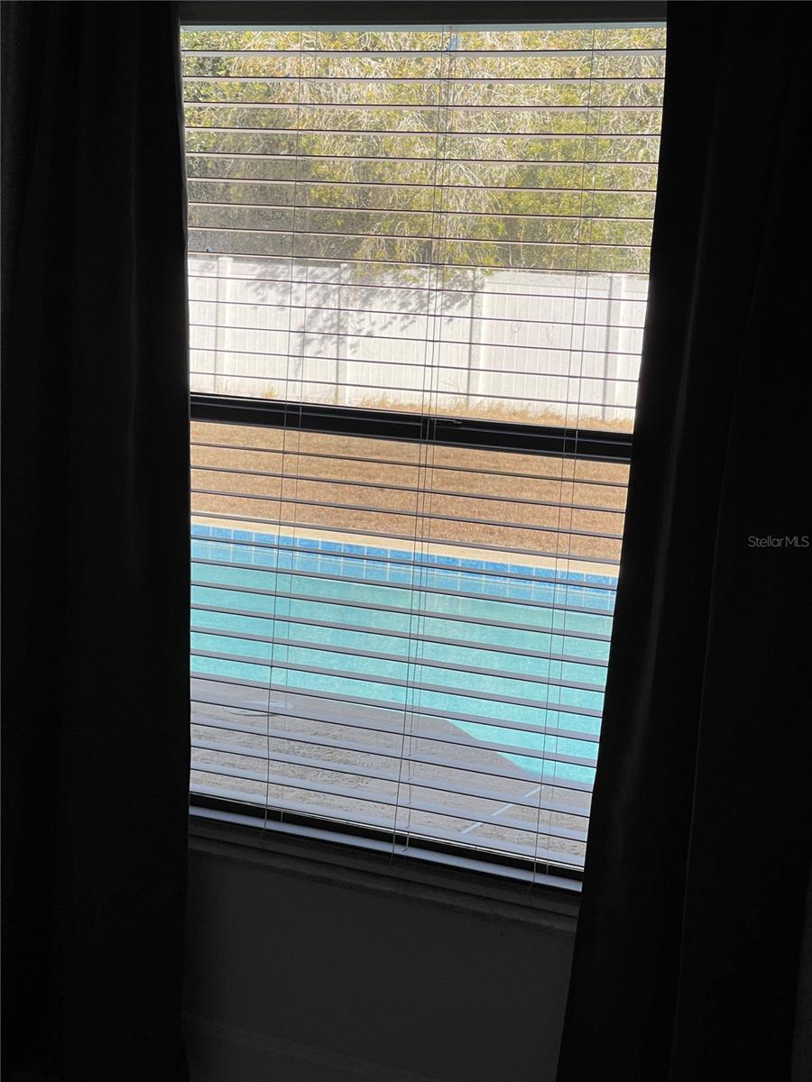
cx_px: 406
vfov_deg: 30.3
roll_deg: -2.6
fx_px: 2002
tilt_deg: -7.8
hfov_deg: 22.9
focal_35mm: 64
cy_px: 541
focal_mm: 7.5
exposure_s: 1/690
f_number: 2.2
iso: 20
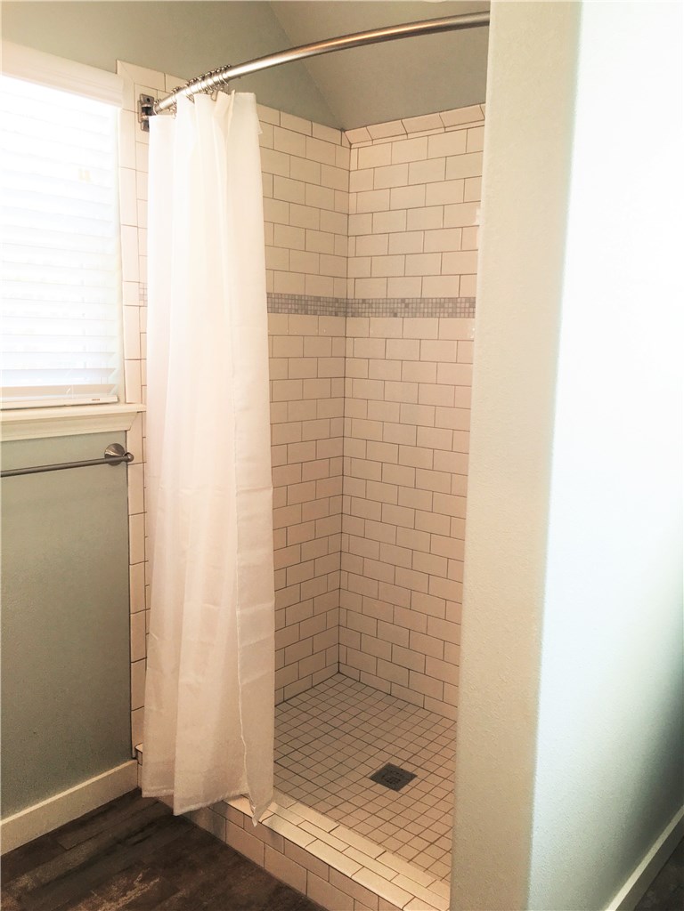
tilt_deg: -8.8
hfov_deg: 48.2
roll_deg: -1.0
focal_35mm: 29
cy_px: 456
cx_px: 342
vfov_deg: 61.7
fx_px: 764
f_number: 2.2
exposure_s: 1/40
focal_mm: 4.15
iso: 25
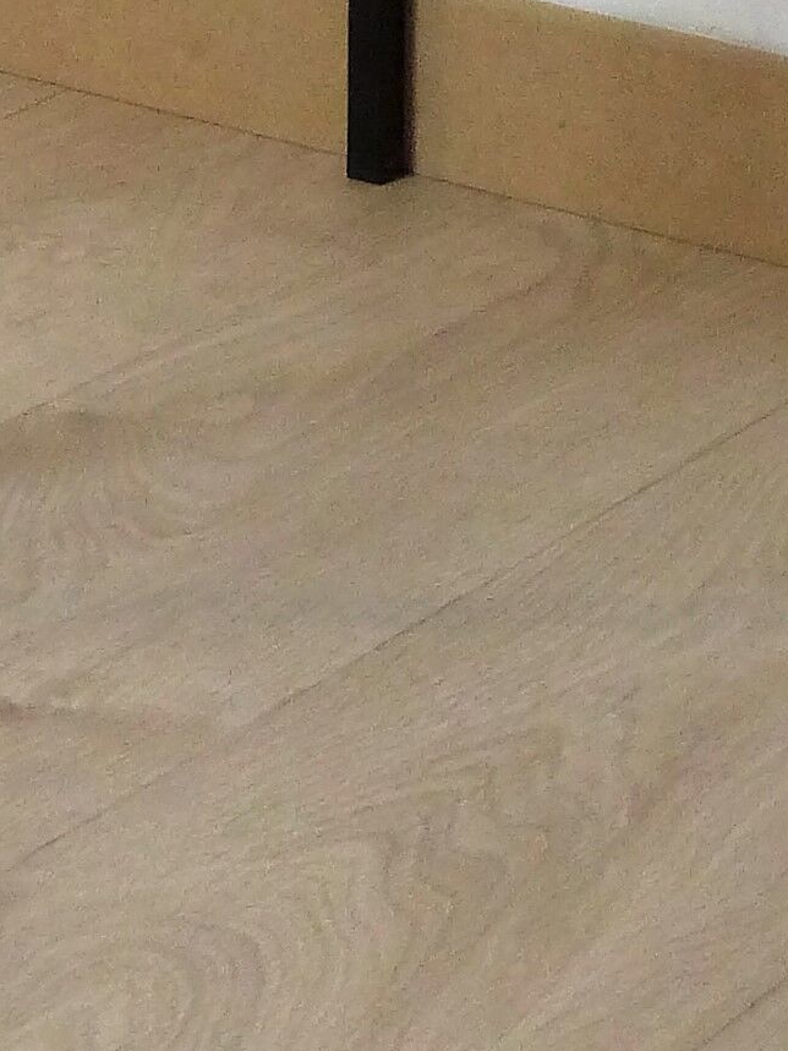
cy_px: -332
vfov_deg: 12.8
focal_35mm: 149
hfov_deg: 9.7
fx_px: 4524
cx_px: 1069
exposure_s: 1/60
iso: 400
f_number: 2.8
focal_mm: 5.6
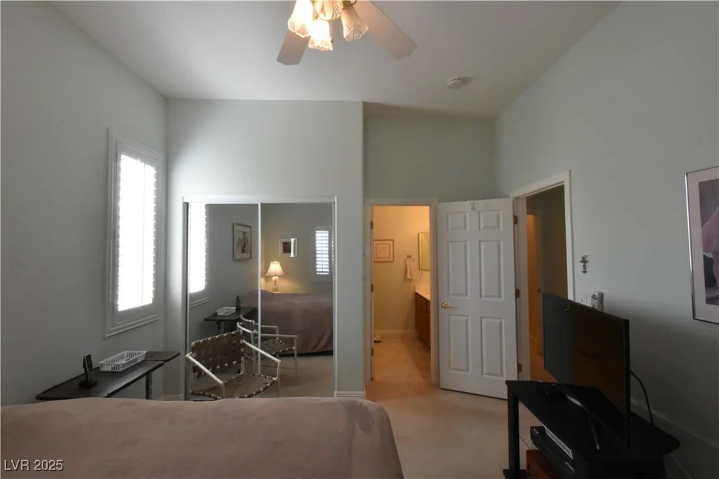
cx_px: 360
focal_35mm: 15
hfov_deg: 100.4
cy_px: 240
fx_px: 300
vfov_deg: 77.3
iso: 4000
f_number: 22
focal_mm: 10
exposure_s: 1/30
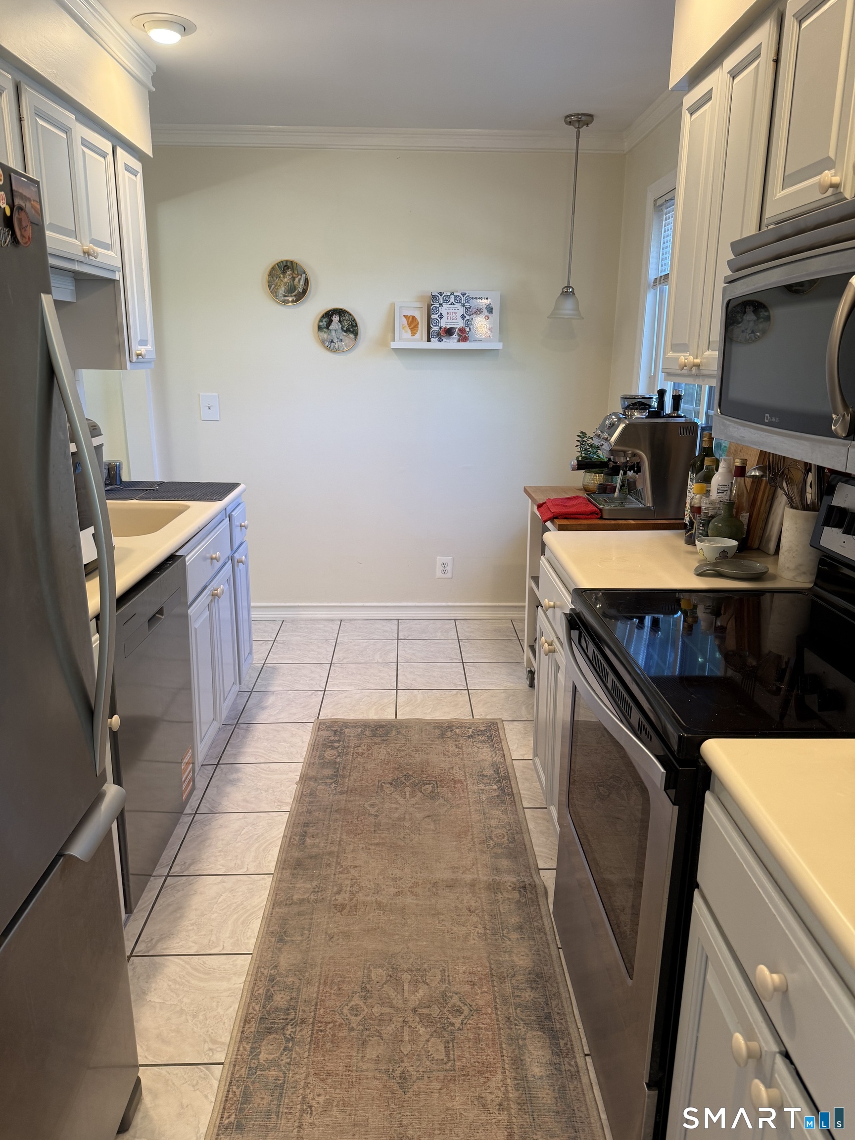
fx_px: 790
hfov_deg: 56.8
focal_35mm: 24
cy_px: 570
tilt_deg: -14.9
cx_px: 428
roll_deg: -1.1
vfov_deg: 71.6
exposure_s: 1/60
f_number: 1.78
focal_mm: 6.76
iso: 125
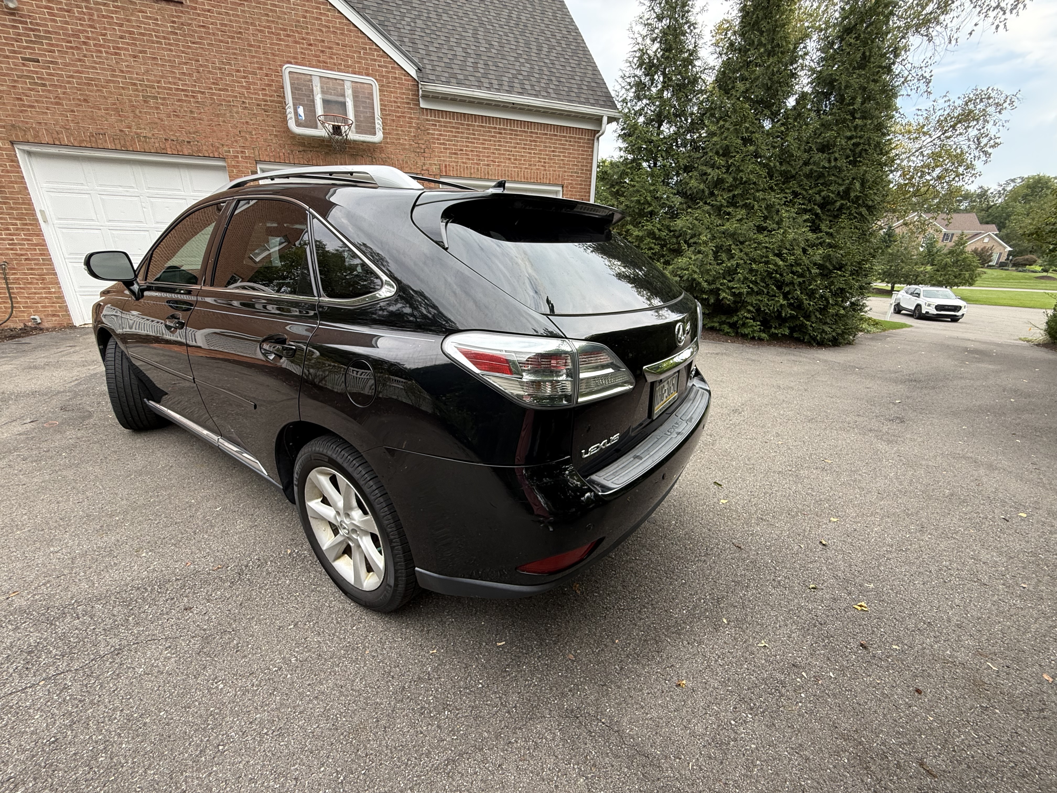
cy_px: 396
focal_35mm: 14
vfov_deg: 85.7
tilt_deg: -18.2
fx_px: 427
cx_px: 528
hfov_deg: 102.1
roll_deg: -1.4
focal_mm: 2.22
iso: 64
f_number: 2.2
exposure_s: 1/175
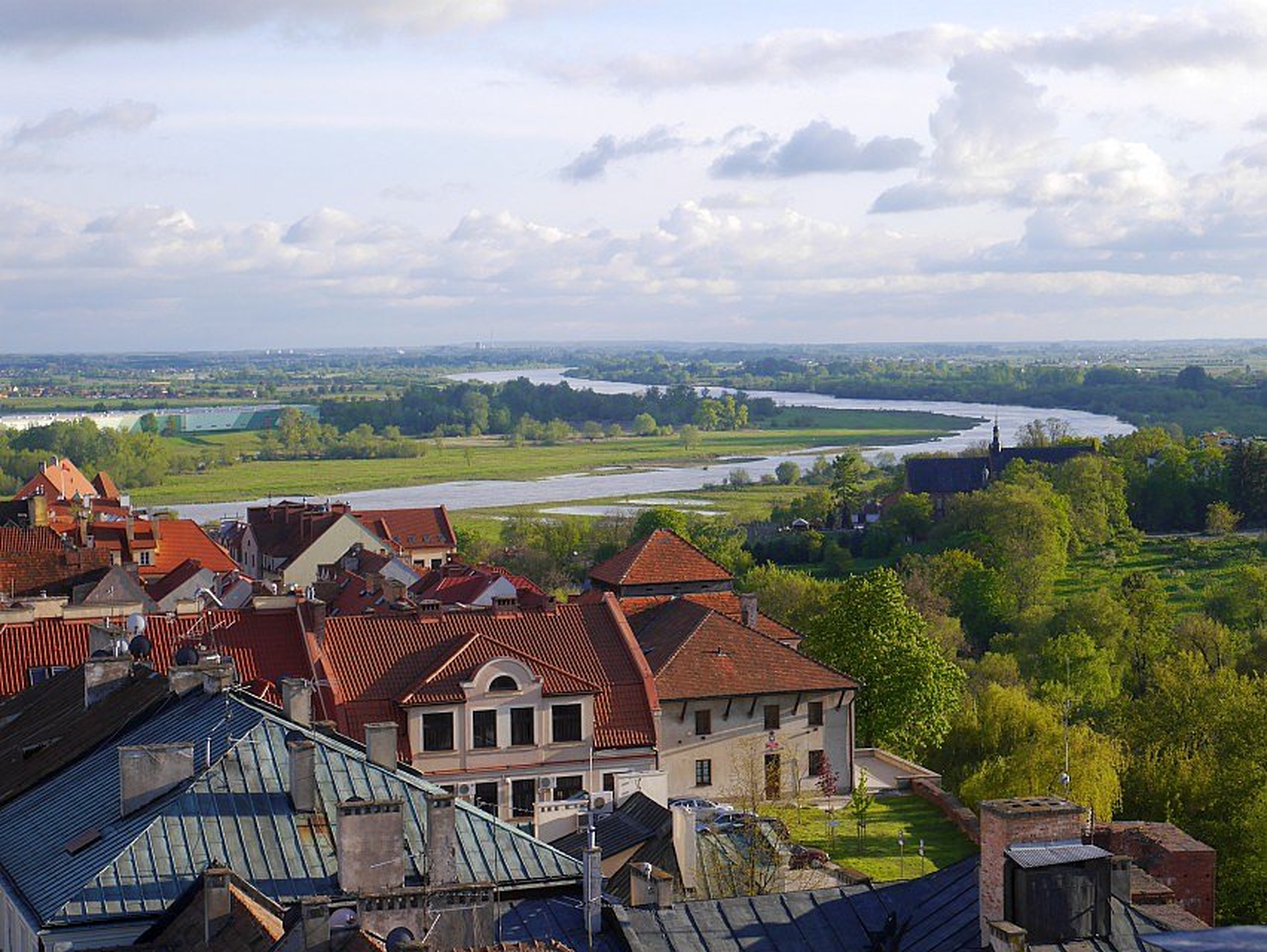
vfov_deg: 21.0
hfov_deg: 27.8
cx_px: 634
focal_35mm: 70
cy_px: 476
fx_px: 2564
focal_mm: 35
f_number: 8
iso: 160
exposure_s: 1/200
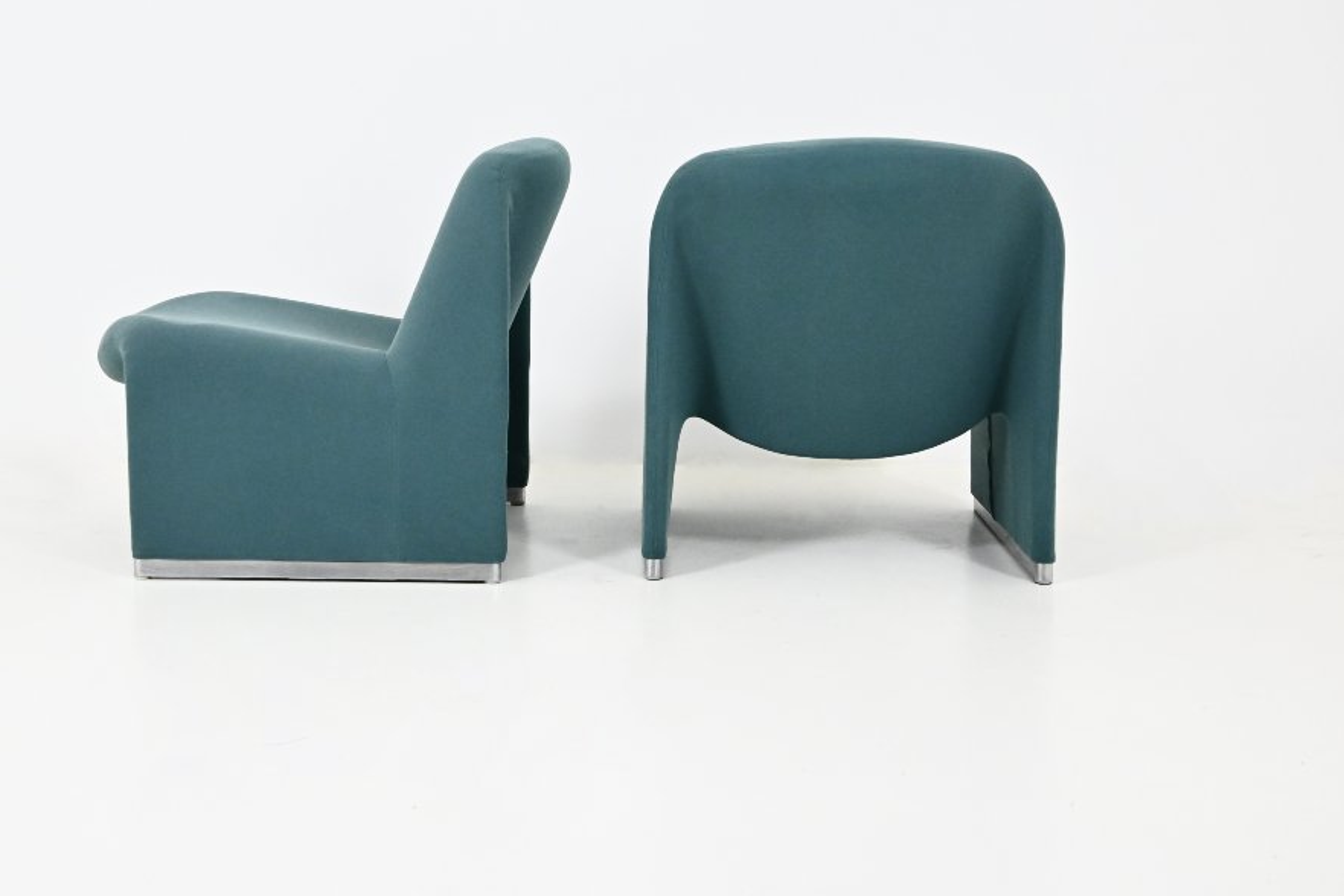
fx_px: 1867
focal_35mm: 50
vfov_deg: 27.0
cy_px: 386
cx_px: 594
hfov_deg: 39.5
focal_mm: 24.5
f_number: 3.8
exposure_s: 1/125
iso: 2000
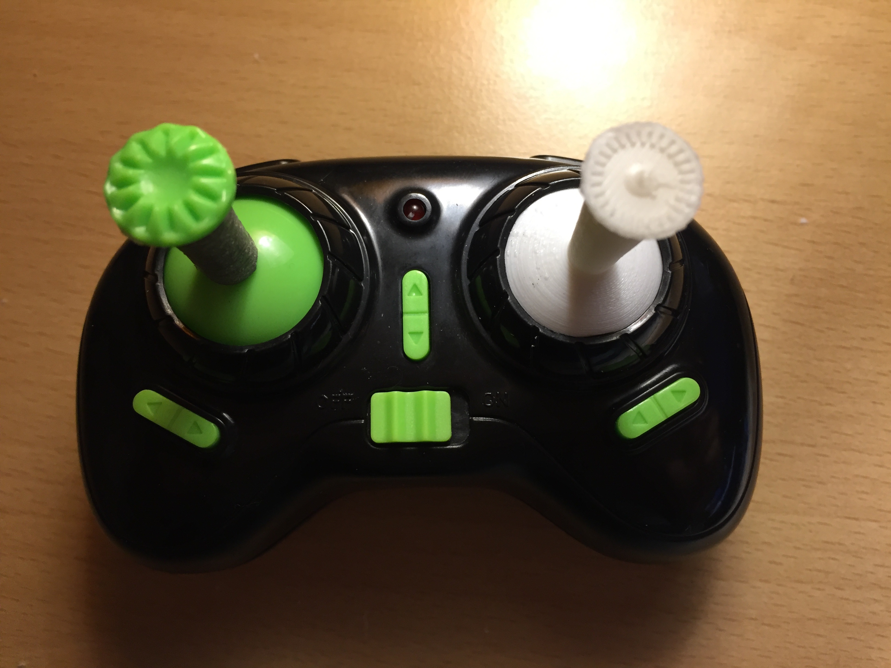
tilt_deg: -84.4
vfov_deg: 48.2
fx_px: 746
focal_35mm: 29
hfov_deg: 61.7
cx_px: 446
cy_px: 334
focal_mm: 4.15
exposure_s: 1/33
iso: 125
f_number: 2.2
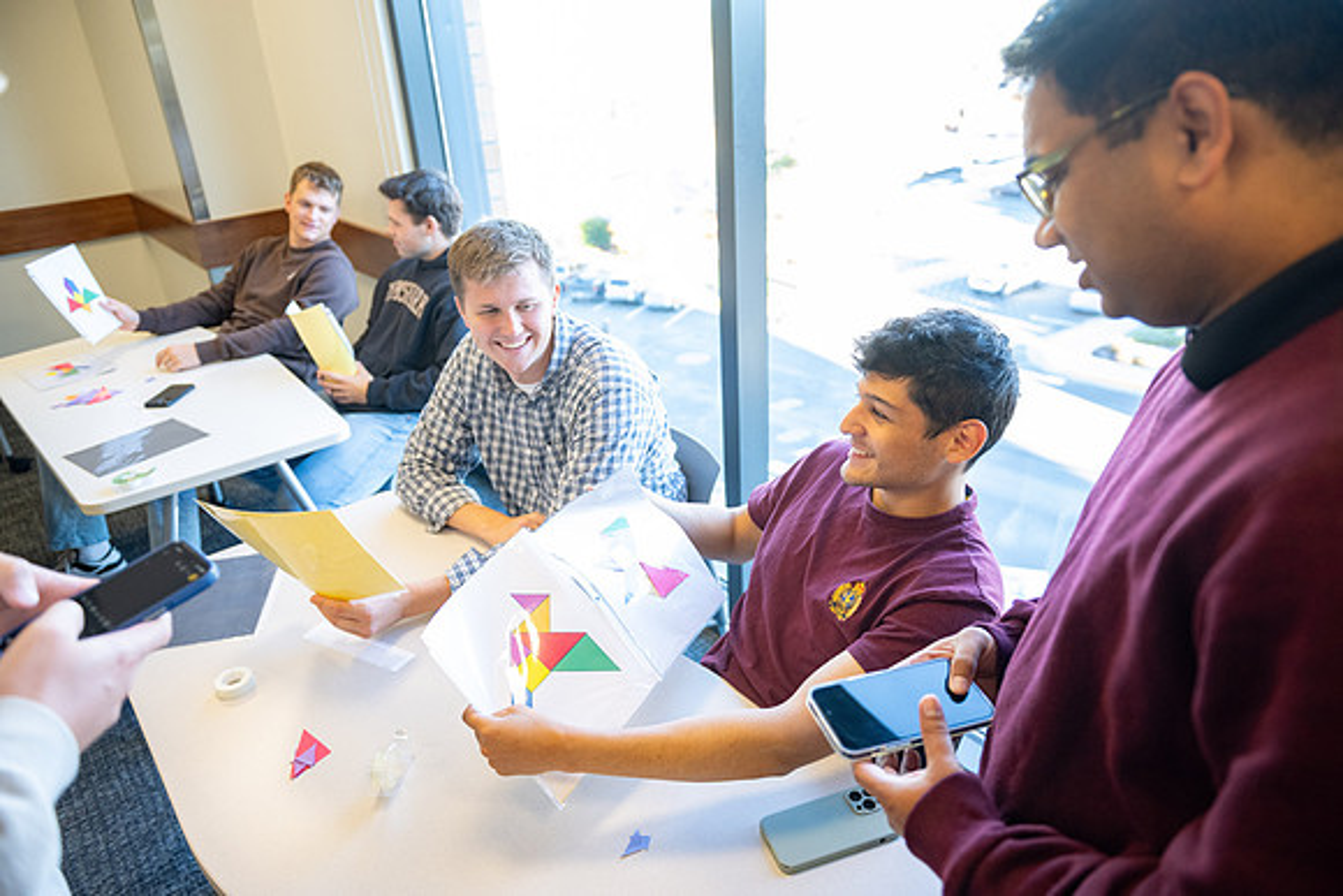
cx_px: 672
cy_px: 448
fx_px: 896
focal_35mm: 24
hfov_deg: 73.7
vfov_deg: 53.2
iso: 1600
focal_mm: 24
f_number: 2.8
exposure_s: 1/250
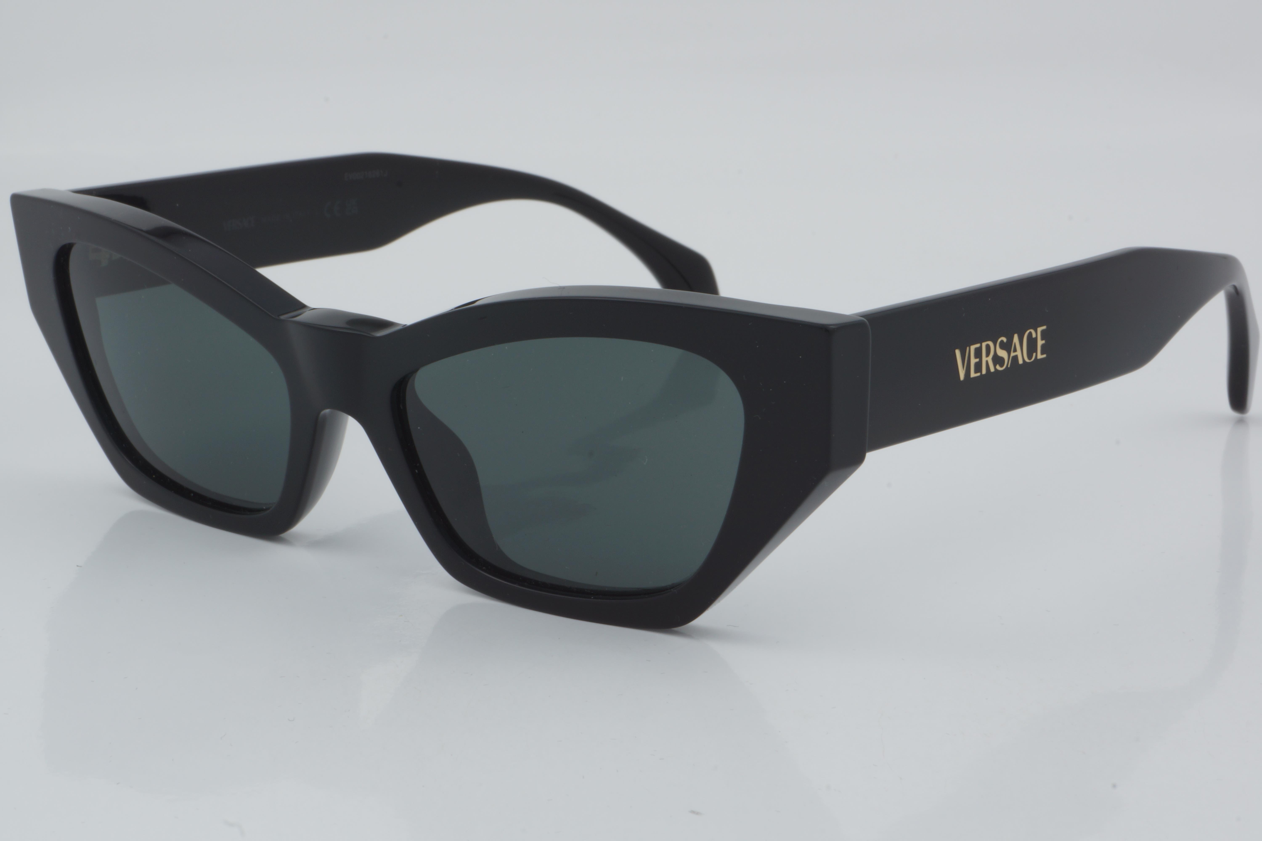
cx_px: 631
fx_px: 2892
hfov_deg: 24.6
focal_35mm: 82
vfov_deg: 16.6
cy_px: 420
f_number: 29
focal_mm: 55
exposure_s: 1/4
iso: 100
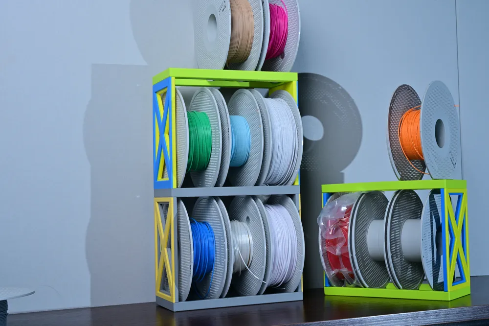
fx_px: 706
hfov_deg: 38.2
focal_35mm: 52
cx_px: 244
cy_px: 163
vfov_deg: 26.0
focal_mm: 52
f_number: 18
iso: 125
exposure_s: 1/203
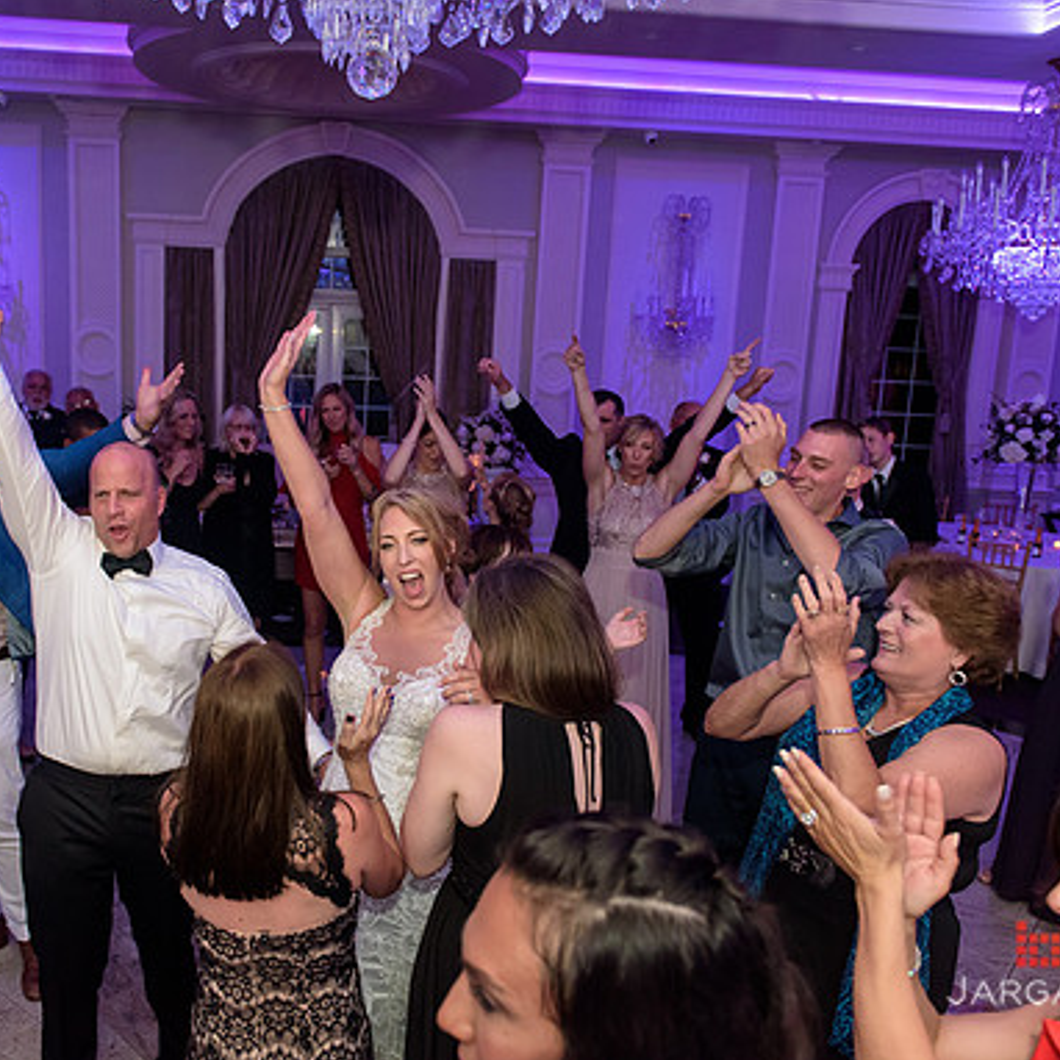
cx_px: 408
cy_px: 529
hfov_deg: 52.1
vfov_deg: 52.5
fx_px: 1074
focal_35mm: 31
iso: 3200
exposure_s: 1/125
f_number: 3.2
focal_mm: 24
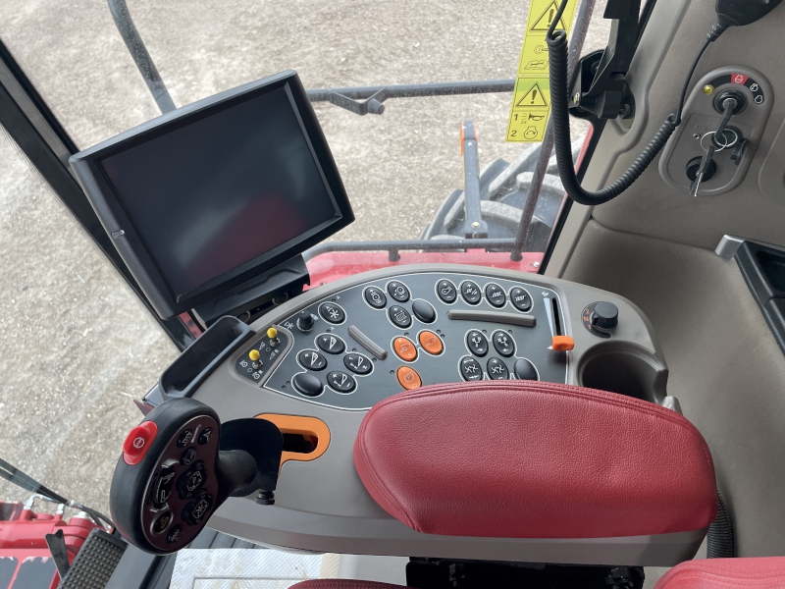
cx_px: 392
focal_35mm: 26
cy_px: 294
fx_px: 590
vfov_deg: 53.1
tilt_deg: -47.8
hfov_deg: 67.3
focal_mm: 4.2
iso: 100
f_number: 1.6
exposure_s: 1/121
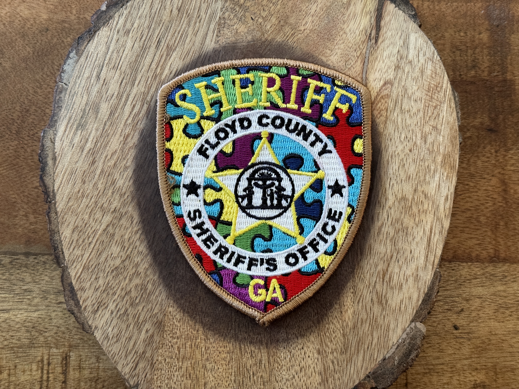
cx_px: 260
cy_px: 194
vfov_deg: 30.3
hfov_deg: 39.7
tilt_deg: -85.3
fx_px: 720
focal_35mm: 48
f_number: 1.78
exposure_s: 1/40
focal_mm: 6.76
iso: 250
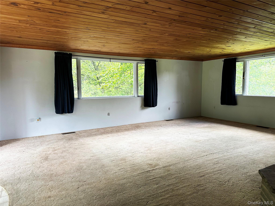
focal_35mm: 24
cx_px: 138
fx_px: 191
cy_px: 103
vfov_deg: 56.8
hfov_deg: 71.6
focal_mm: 6.86
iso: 200
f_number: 1.78
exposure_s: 1/120
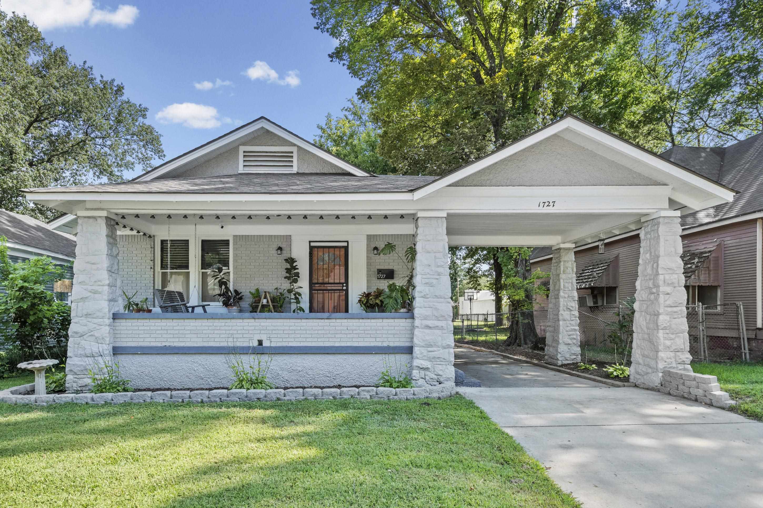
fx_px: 403
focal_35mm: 19
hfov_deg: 86.9
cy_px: 254
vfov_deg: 64.5
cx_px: 382
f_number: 9.5
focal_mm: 19
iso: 1000
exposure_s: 1/250
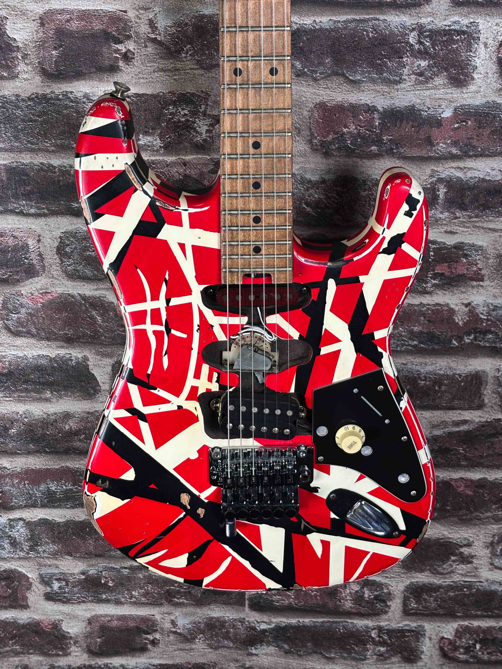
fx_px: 1005
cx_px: 251
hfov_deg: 28.0
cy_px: 334
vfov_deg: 36.8
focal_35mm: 52
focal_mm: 5.96
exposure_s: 1/70
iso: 50
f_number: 1.6
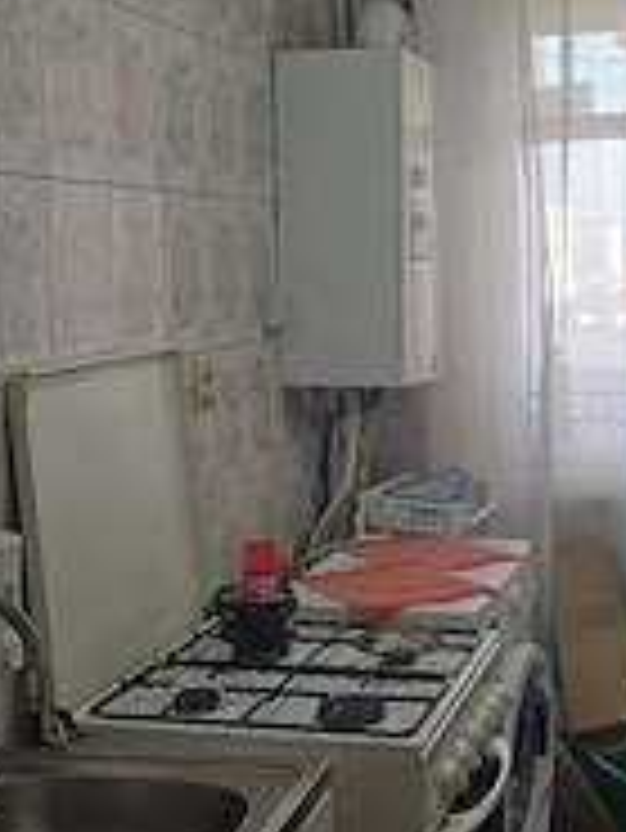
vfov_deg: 35.5
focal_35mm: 54
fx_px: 1301
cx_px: 428
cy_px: 391
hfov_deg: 26.9
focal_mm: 4.65
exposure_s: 1/50
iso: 125
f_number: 1.8
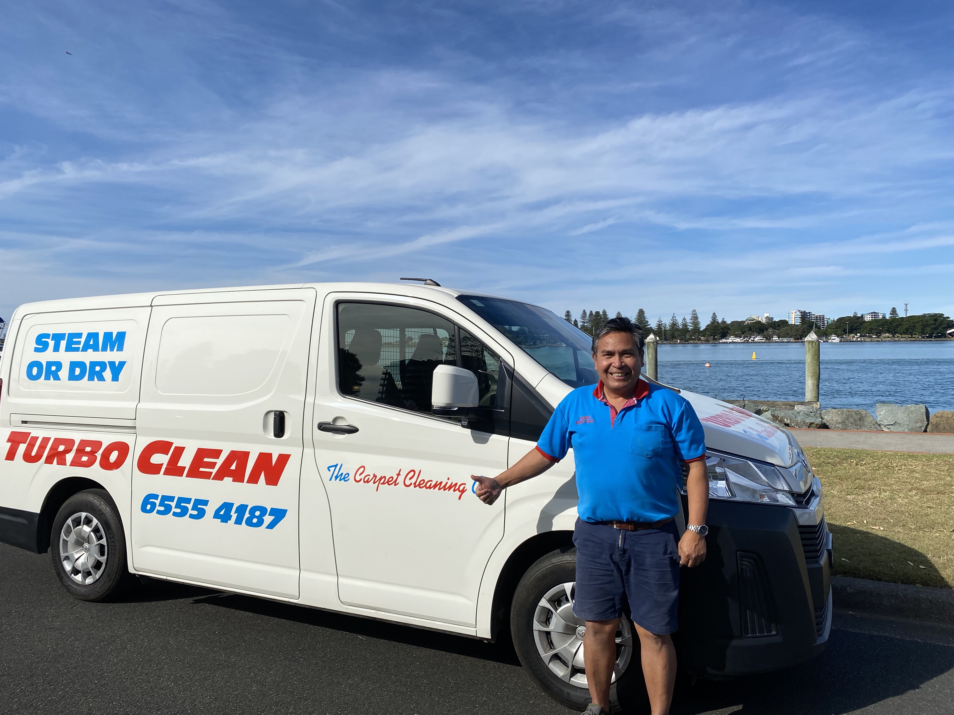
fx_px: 717
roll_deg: +0.7
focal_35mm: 26
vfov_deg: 53.1
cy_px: 358
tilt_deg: -1.2
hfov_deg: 67.3
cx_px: 477
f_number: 1.8
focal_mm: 4.25
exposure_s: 1/5495
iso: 32
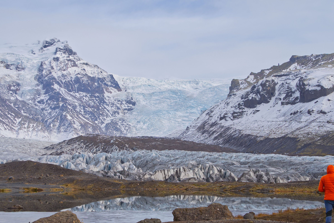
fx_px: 650
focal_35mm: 70
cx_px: 167
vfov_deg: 19.5
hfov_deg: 28.8
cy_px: 112
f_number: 8
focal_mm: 70
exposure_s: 1/800
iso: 400
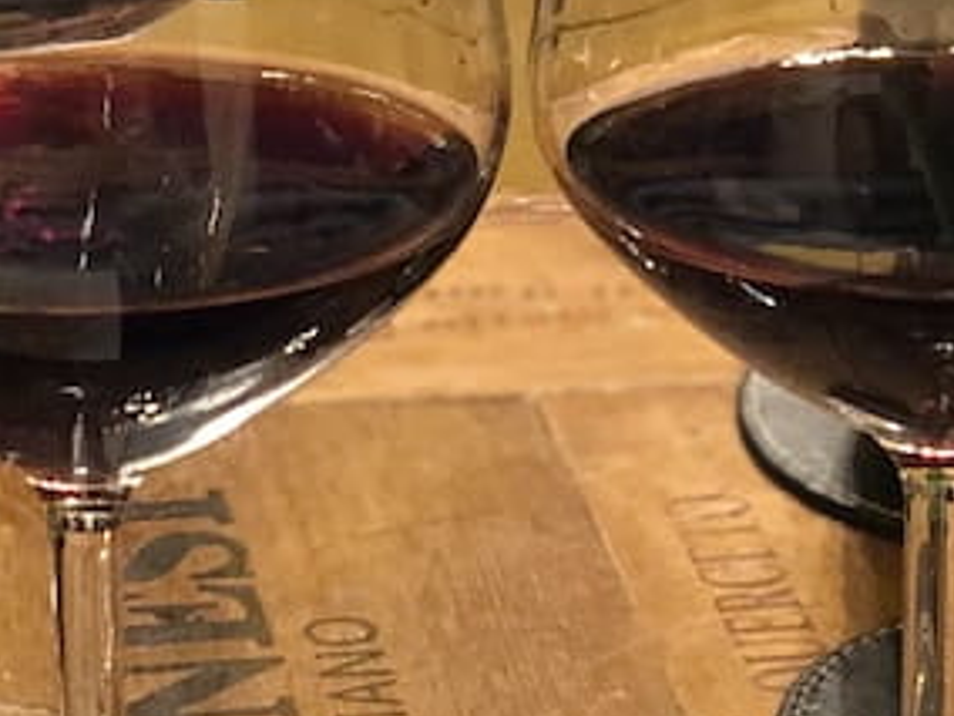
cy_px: 313
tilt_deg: -19.5
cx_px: -195
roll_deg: +2.4
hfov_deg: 8.9
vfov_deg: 6.8
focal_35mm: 220
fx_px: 6063
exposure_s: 1/8
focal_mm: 6
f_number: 2.4
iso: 200
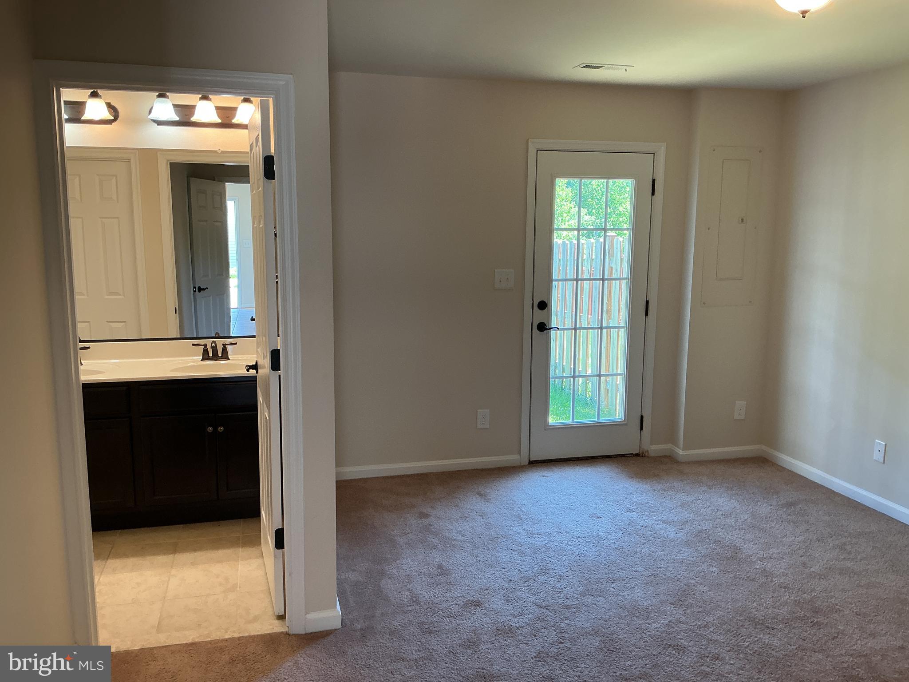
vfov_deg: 48.2
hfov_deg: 61.7
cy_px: 341
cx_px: 454
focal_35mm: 29
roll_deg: -0.2
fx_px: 762
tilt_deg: -8.5
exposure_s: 1/60
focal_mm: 3
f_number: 1.8
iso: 80
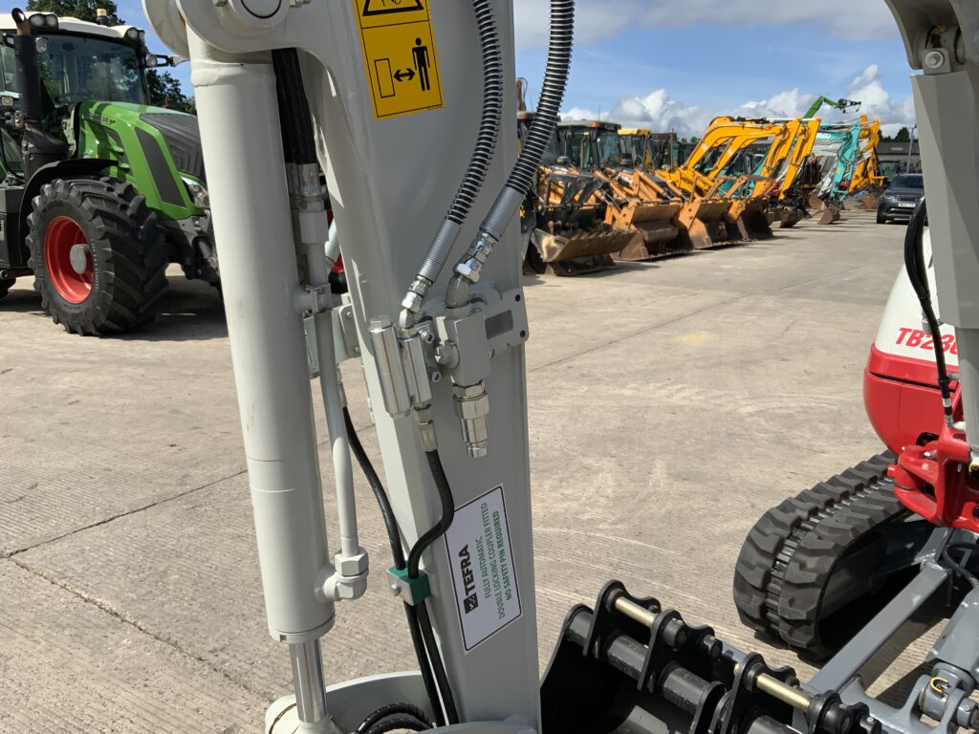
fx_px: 820
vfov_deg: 48.2
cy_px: 367
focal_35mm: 29
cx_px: 490
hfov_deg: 61.7
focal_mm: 3
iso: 16
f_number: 1.8
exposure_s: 1/2320
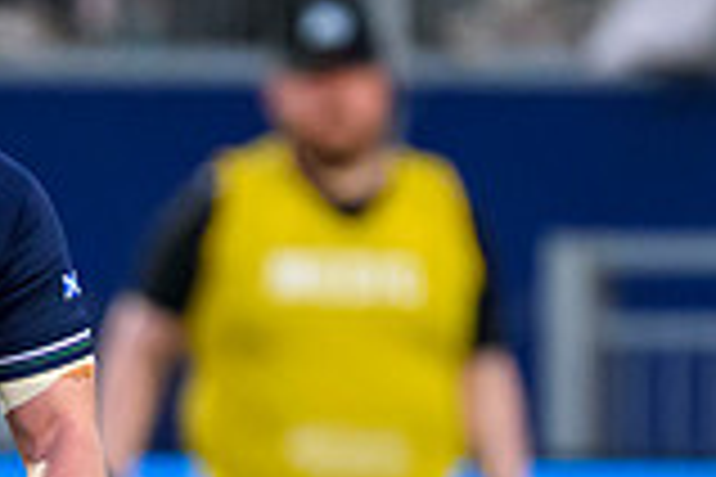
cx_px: -22
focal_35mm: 2822
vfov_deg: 0.5
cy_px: 541
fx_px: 56122
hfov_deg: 0.7
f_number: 4
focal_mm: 560
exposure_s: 1/1000
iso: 4000
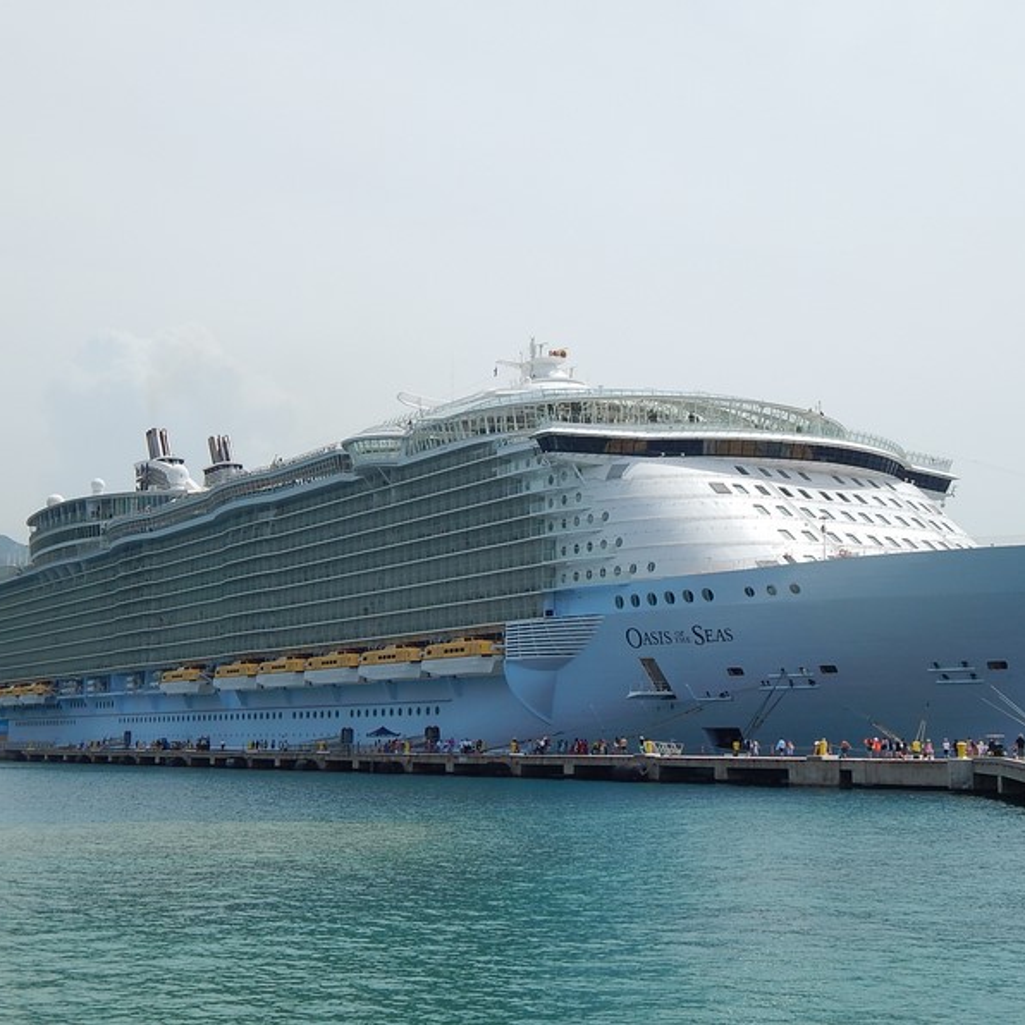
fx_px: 1709
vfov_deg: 33.4
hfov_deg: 33.4
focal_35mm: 51
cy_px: 512
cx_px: 578
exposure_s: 1/640
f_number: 7.1
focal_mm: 7.7
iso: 125
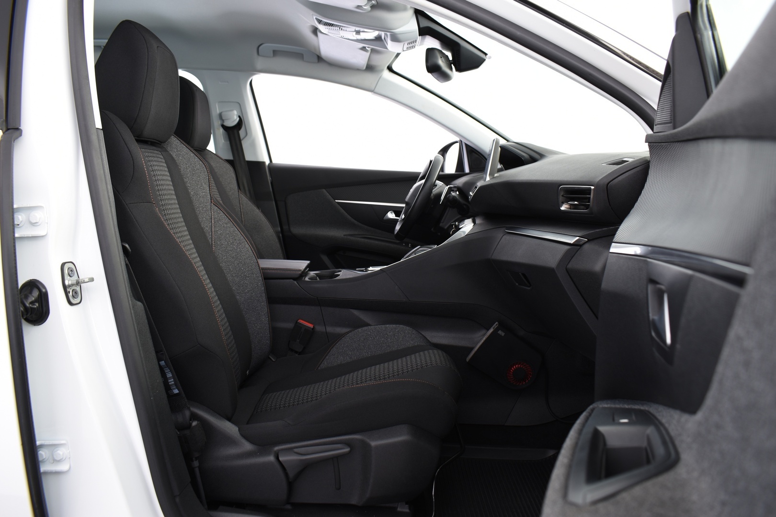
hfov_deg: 67.4
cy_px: 258
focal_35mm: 27
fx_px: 582
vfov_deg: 47.9
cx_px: 388
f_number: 5.6
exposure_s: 2
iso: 100
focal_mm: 18
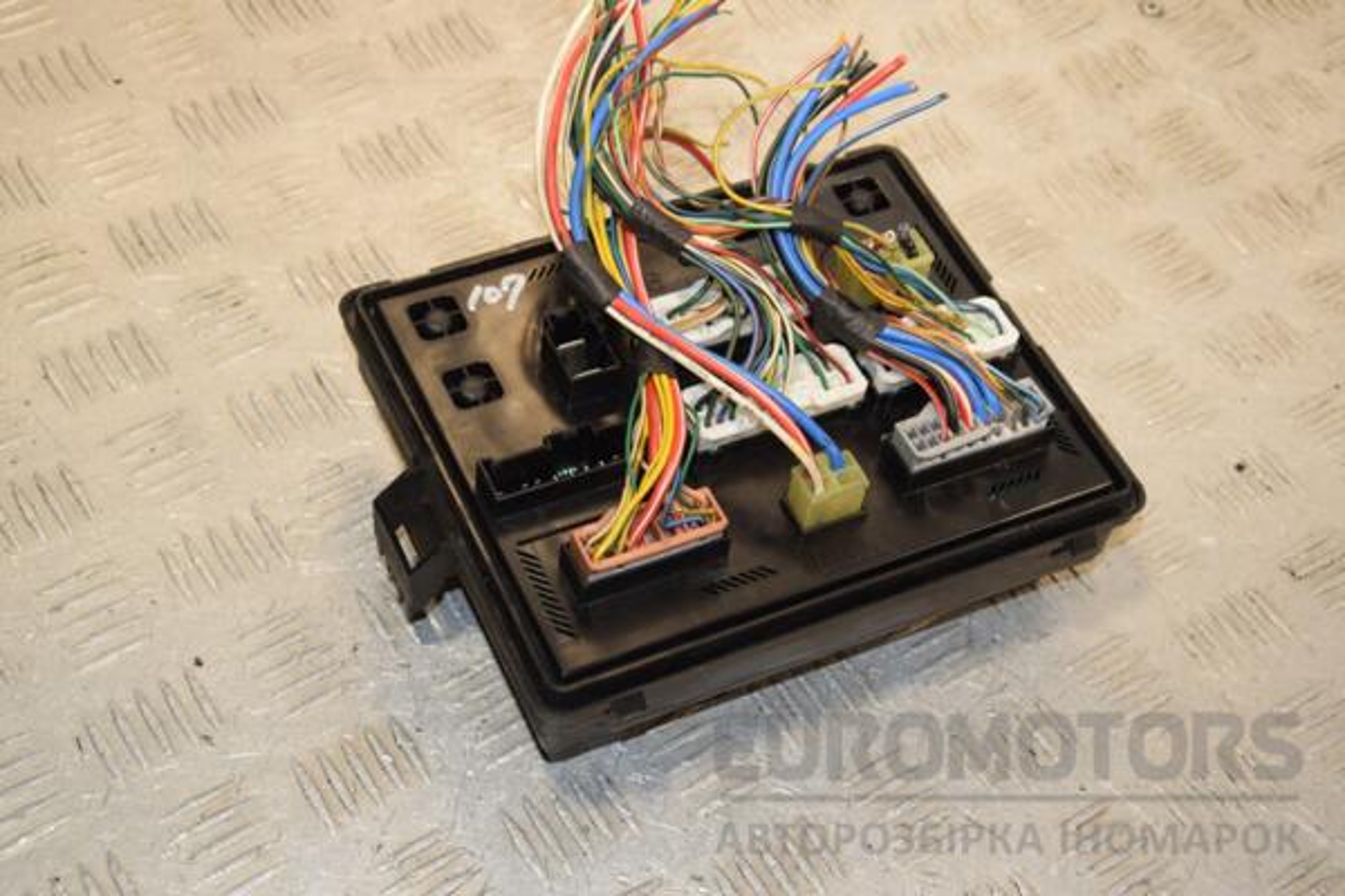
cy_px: 448
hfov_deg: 33.4
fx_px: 2241
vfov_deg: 22.6
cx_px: 672
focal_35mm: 60
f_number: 7.1
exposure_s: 1/200
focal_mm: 40
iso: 800
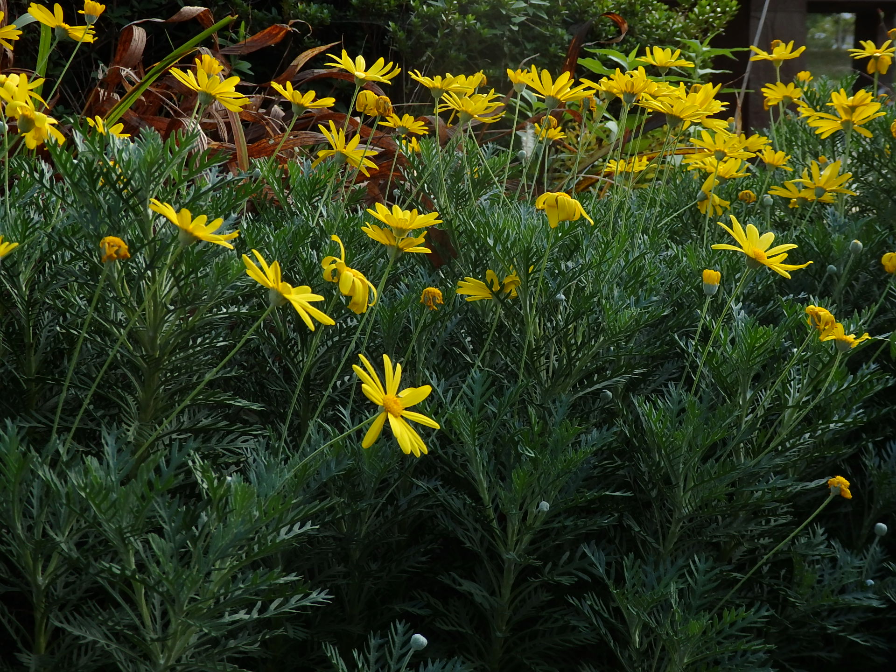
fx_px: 1398
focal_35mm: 54
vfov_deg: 27.0
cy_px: 336
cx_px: 448
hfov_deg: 35.5
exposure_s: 1/100
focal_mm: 9.8
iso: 125
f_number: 4.1
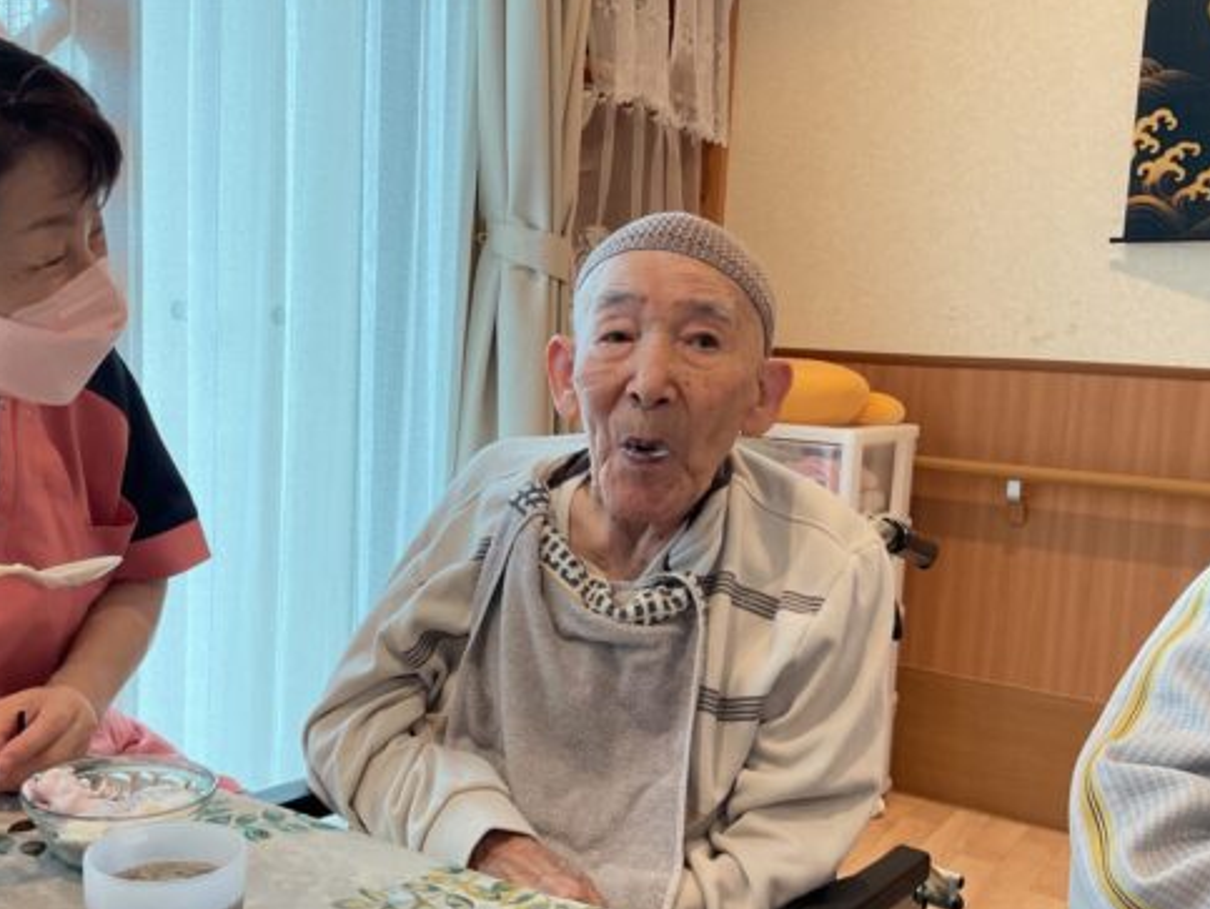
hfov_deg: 51.2
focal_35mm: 36
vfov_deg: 39.7
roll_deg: -2.2
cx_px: 539
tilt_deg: -8.0
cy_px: 493
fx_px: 1259
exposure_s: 1/120
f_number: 1.8
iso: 64
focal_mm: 3
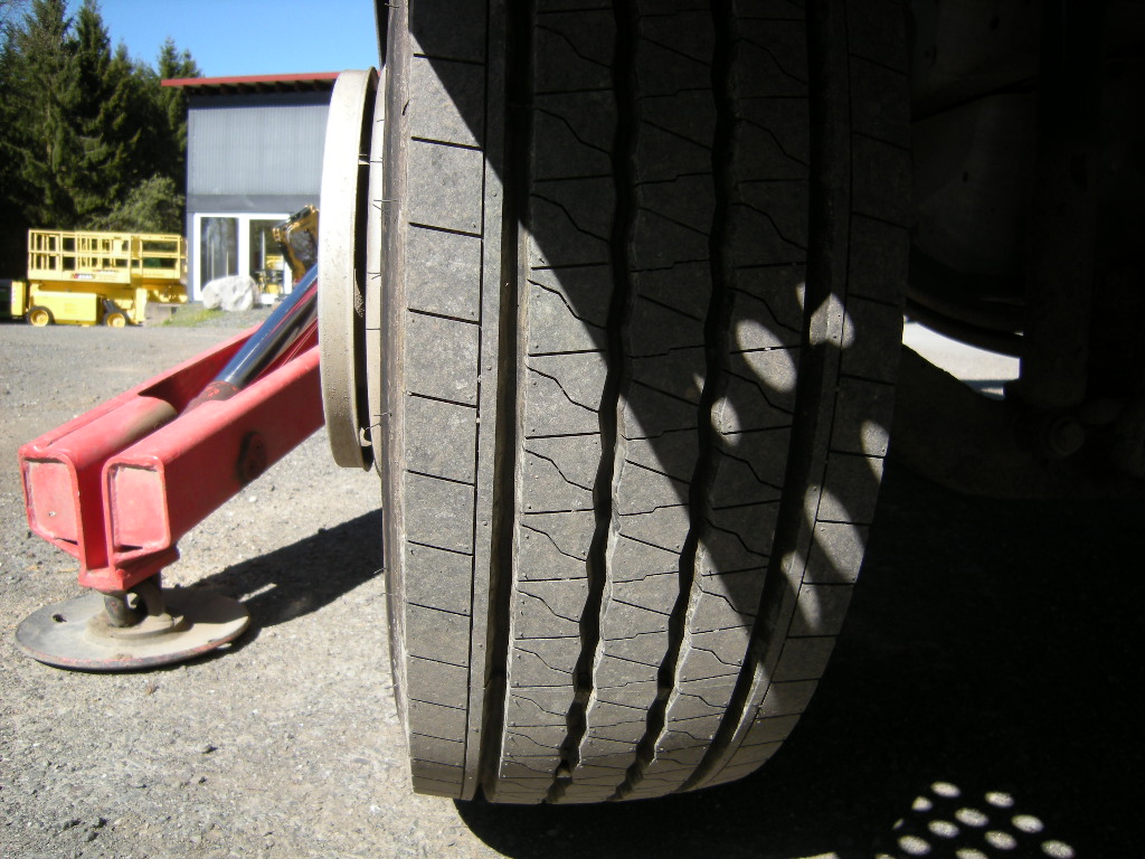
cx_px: 572
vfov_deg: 49.7
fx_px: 926
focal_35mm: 28
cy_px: 430
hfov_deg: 63.4
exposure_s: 1/466
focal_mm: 4.7
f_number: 2.8
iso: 64
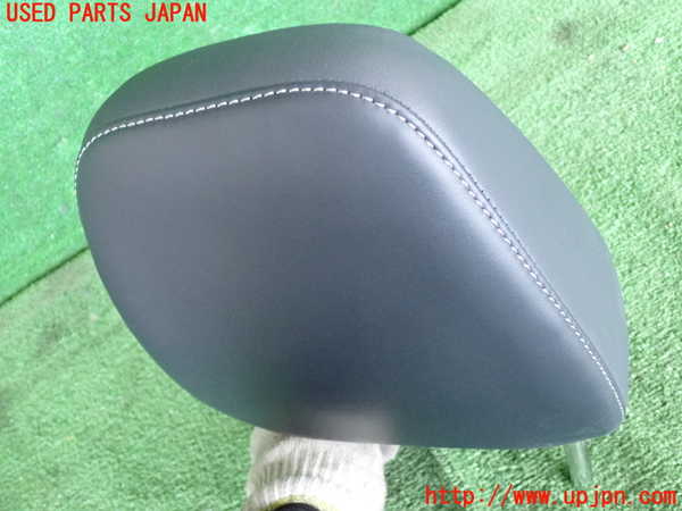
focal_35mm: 38
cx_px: 341
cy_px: 256
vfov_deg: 37.7
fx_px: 749
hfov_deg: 49.0
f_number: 2.7
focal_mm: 6.83
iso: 1600
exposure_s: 1/125
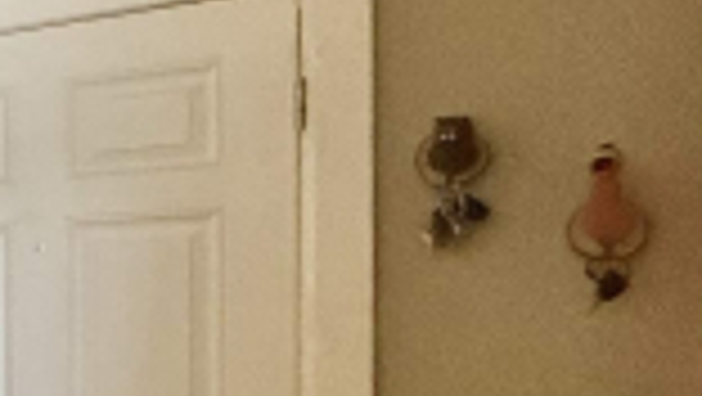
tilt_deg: -1.5
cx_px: -727
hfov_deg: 18.7
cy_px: 356
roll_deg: +0.6
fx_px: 1211
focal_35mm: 65
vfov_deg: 18.3
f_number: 2.2
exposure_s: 1/60
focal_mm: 2.22
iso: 500
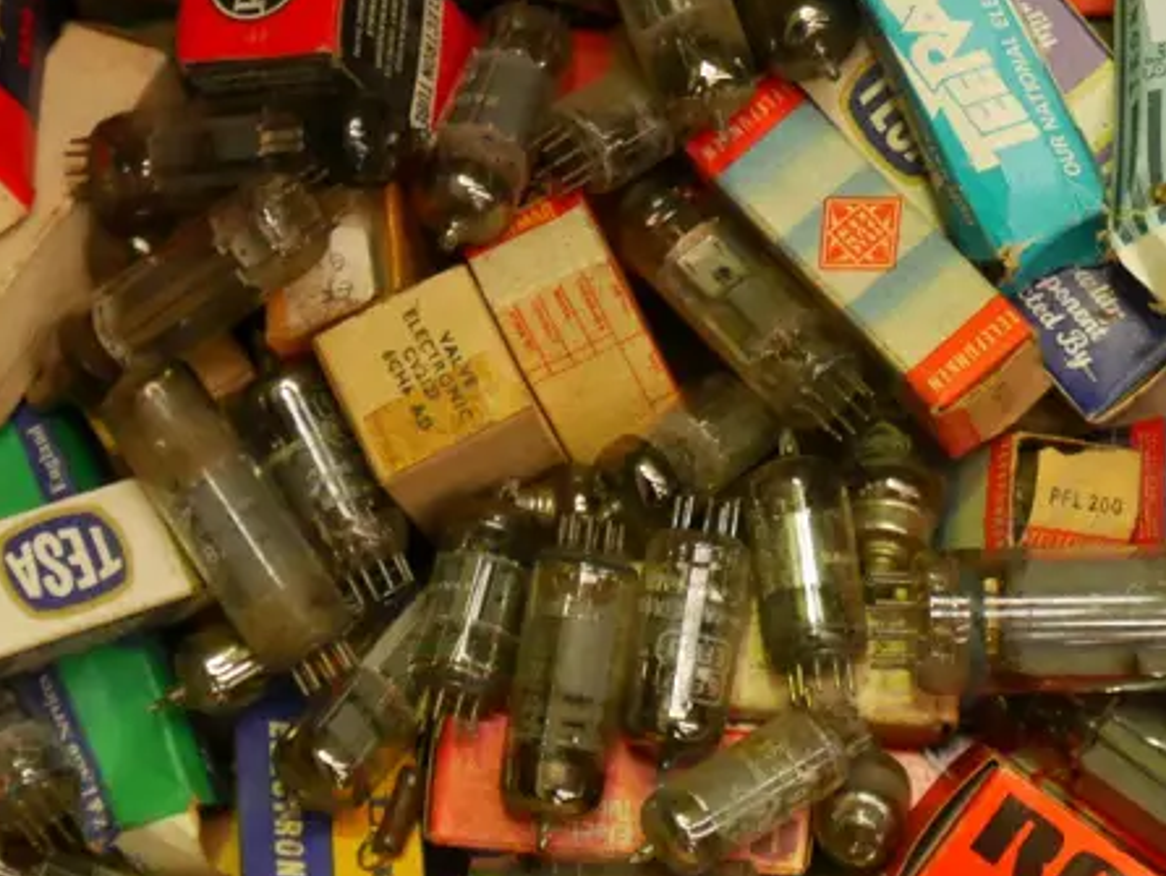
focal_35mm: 147
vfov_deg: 10.1
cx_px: 1022
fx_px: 4954
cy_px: 582
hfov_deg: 13.3
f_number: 5.6
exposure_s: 1/160
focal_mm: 32
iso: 3200
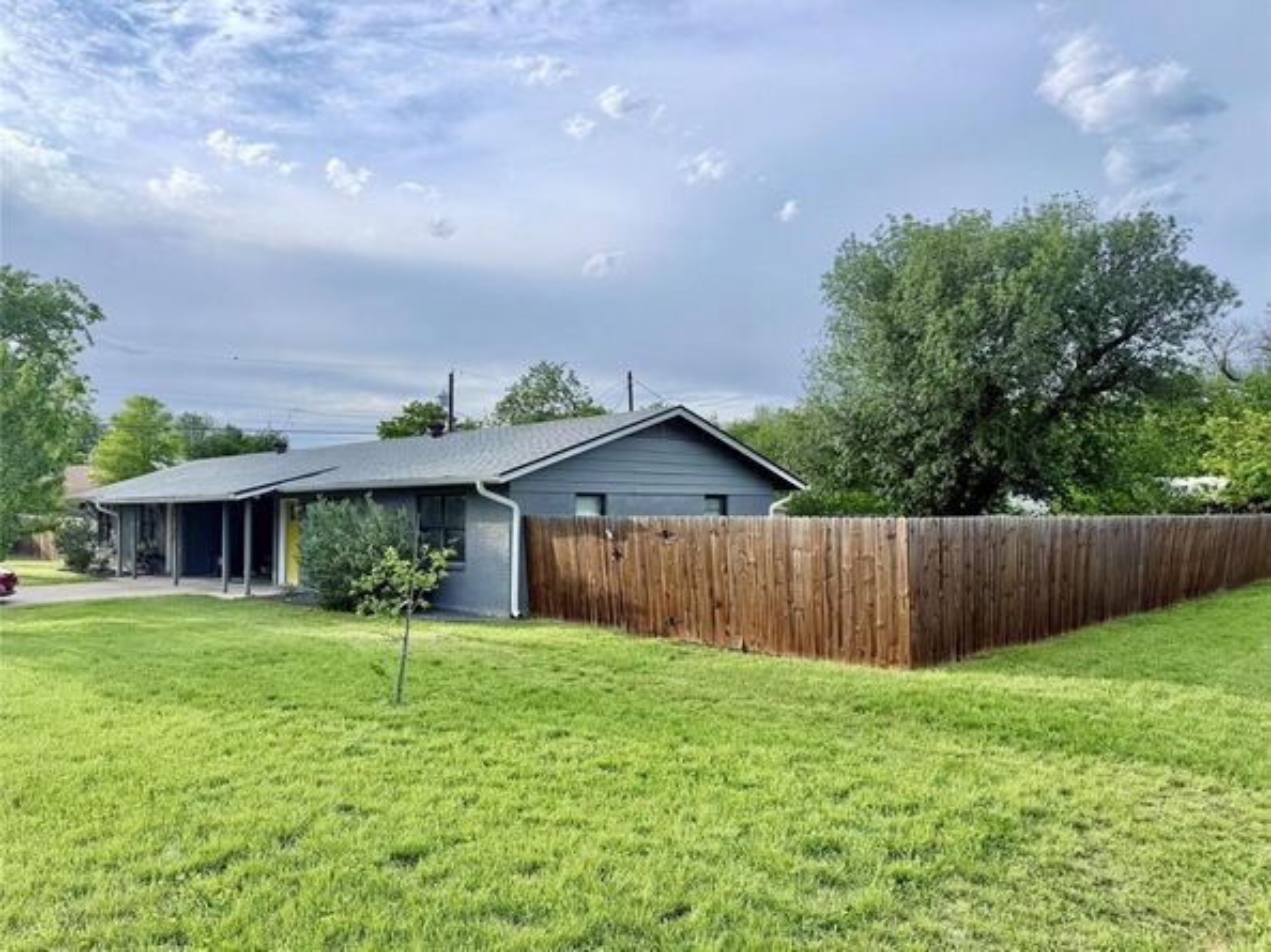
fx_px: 881
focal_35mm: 24
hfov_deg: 71.6
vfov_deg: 56.8
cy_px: 476
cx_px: 636
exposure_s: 1/3279
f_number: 1.78
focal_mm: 6.76
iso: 80
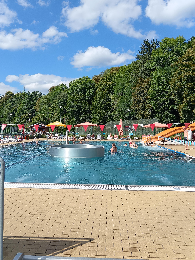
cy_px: 130
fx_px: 233
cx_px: 98
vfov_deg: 58.4
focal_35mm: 31
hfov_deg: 45.4
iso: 100
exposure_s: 1/827
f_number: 1.9
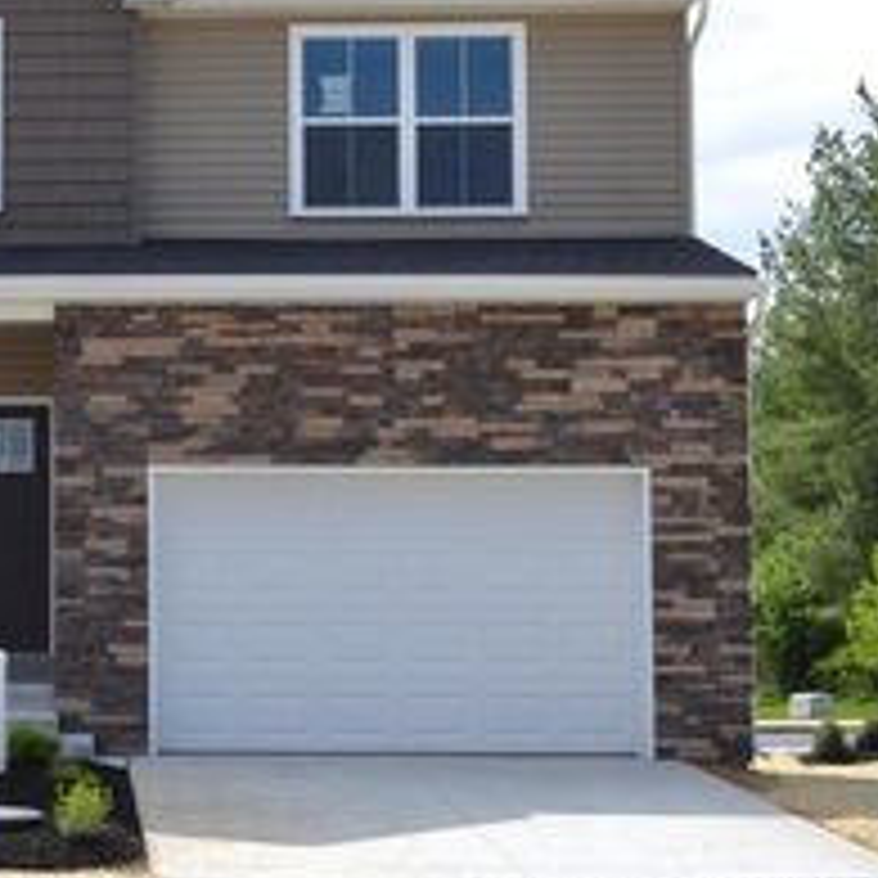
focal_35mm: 85
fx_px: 2439
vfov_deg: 20.4
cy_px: 439
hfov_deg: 19.6
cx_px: -81
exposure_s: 1/320
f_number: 8
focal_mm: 26
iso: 200
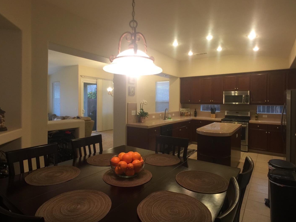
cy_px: 109
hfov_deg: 58.4
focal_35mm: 31
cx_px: 147
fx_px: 265
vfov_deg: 45.4
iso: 50
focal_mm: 4.15
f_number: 2.2
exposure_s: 1/15
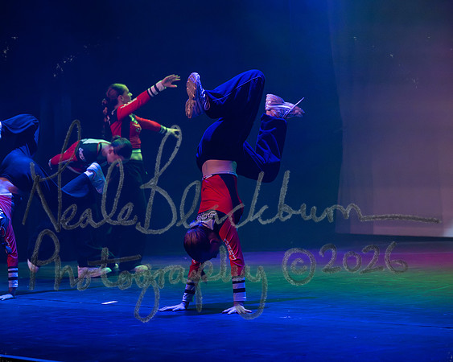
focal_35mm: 110
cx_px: 196
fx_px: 1480
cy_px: 181
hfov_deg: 17.4
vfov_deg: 13.9
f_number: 4
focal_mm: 98
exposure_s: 1/500
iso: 5000
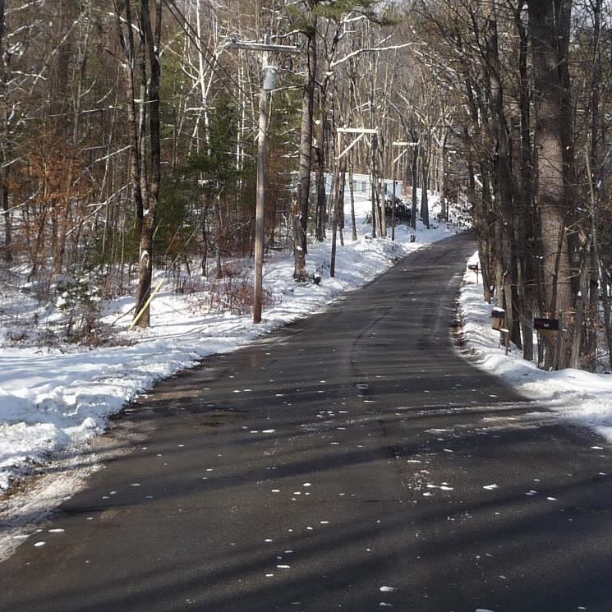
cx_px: 361
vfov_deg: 25.4
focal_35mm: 68
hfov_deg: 25.3
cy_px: 295
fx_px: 1360
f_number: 3.3
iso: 100
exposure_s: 1/800
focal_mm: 4.7
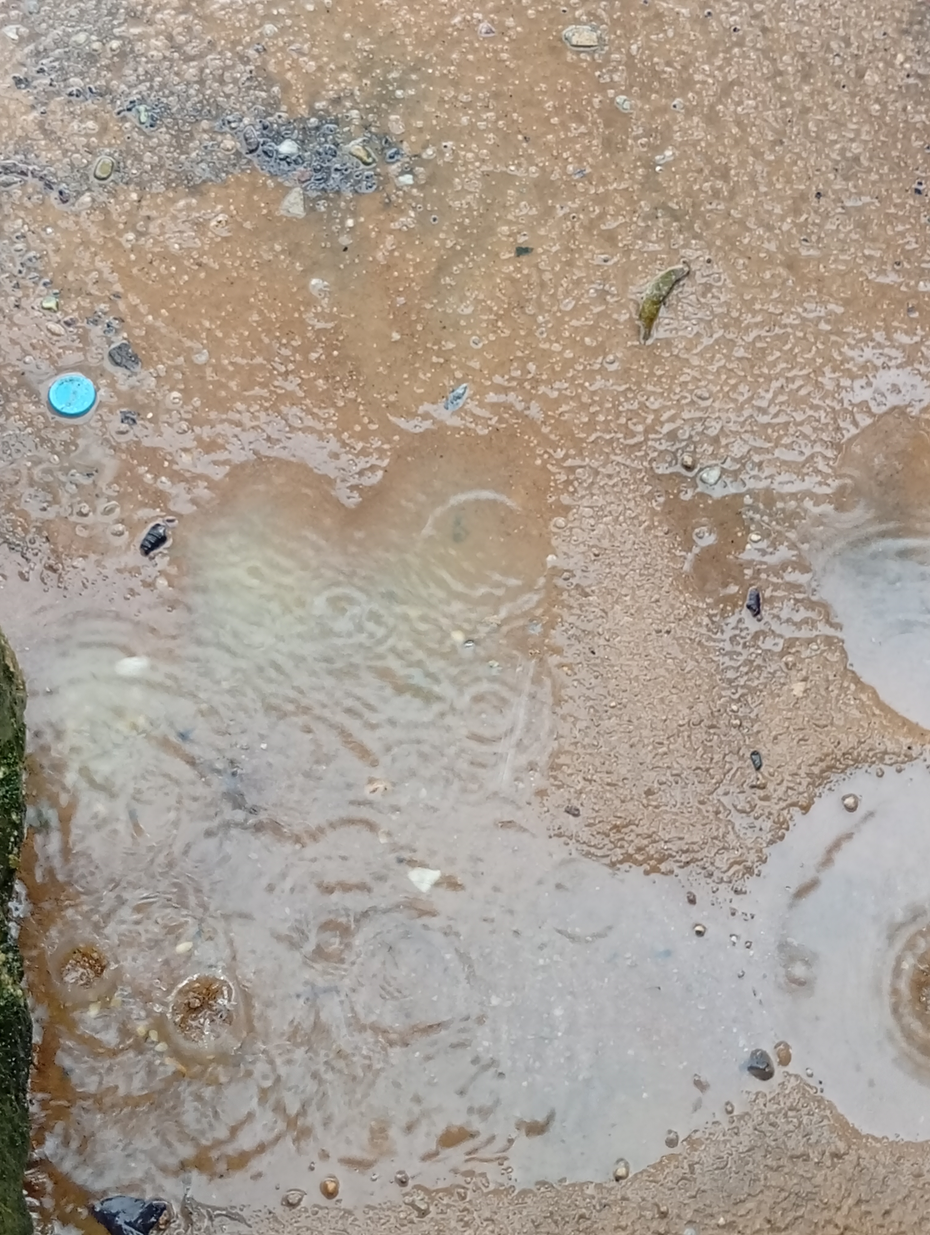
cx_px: 465
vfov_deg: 35.5
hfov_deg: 27.1
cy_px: 618
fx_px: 1930
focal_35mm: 54
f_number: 1.8
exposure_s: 1/50
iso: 111
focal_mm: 3.84
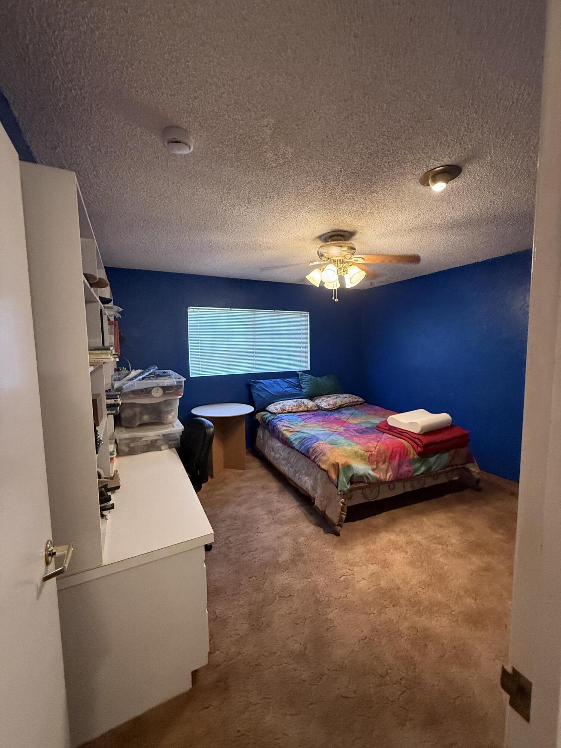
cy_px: 374
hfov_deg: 85.7
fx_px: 303
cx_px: 280
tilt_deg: -2.8
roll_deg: +2.0
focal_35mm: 14
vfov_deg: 102.1
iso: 500
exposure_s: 1/60
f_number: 2.2
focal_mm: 2.22
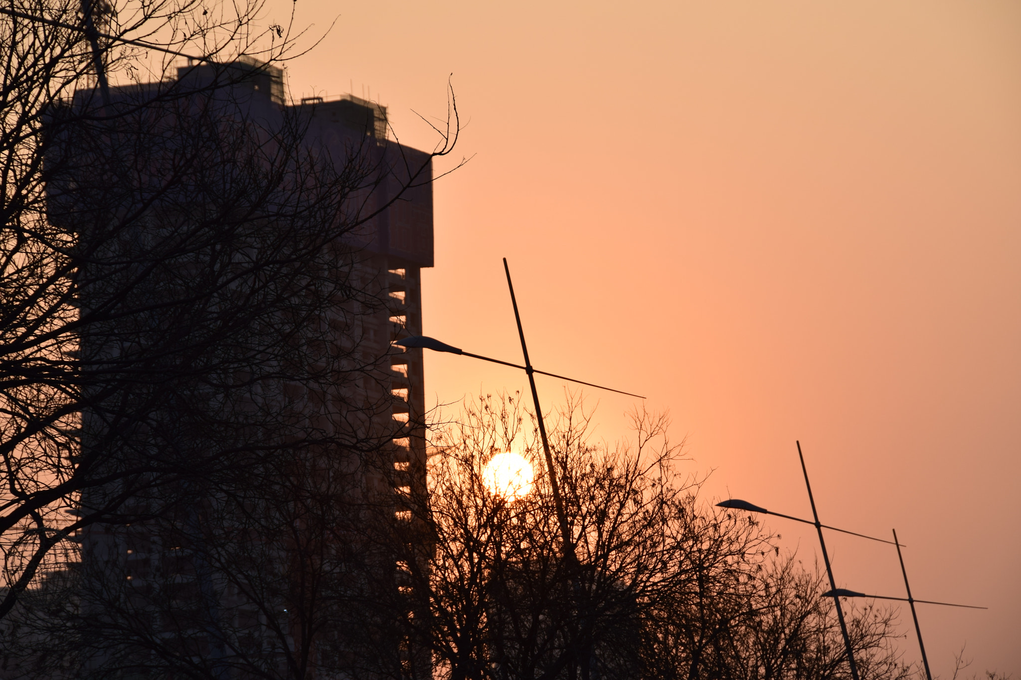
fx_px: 5104
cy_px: 340
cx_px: 510
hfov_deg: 11.4
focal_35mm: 180
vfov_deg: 7.6
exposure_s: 1/250
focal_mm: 120
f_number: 10
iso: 100
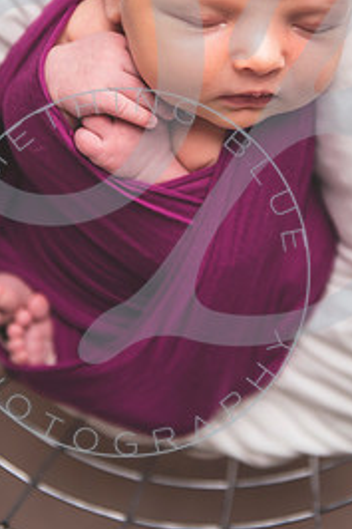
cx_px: 215
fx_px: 1366
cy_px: 121
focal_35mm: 93
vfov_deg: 21.7
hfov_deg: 14.7
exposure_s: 1/100
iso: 100
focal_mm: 55
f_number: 2.8
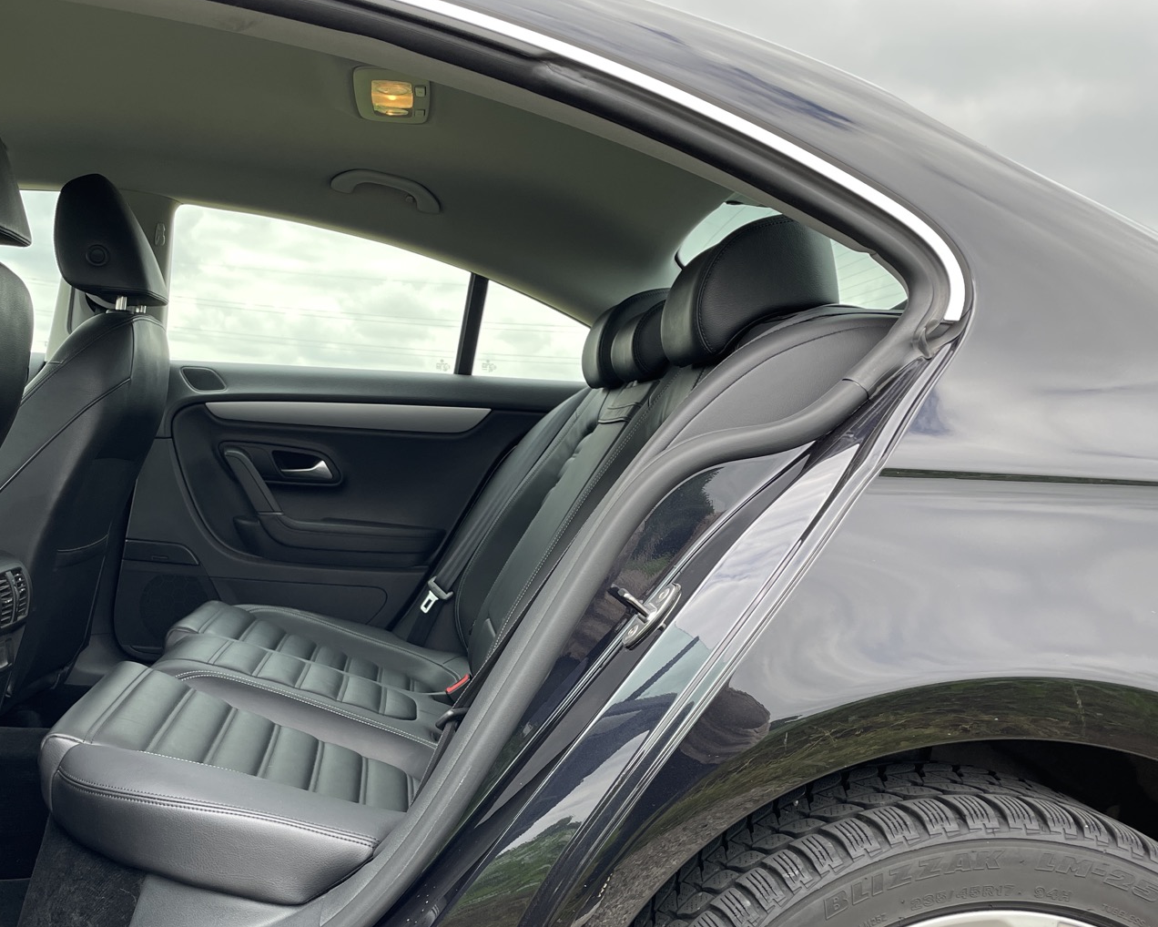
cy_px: 611
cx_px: 502
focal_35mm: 37
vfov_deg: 39.7
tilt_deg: -6.0
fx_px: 1268
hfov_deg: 48.9
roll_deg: -5.3
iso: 32
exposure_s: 1/299
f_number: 1.6
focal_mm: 4.2
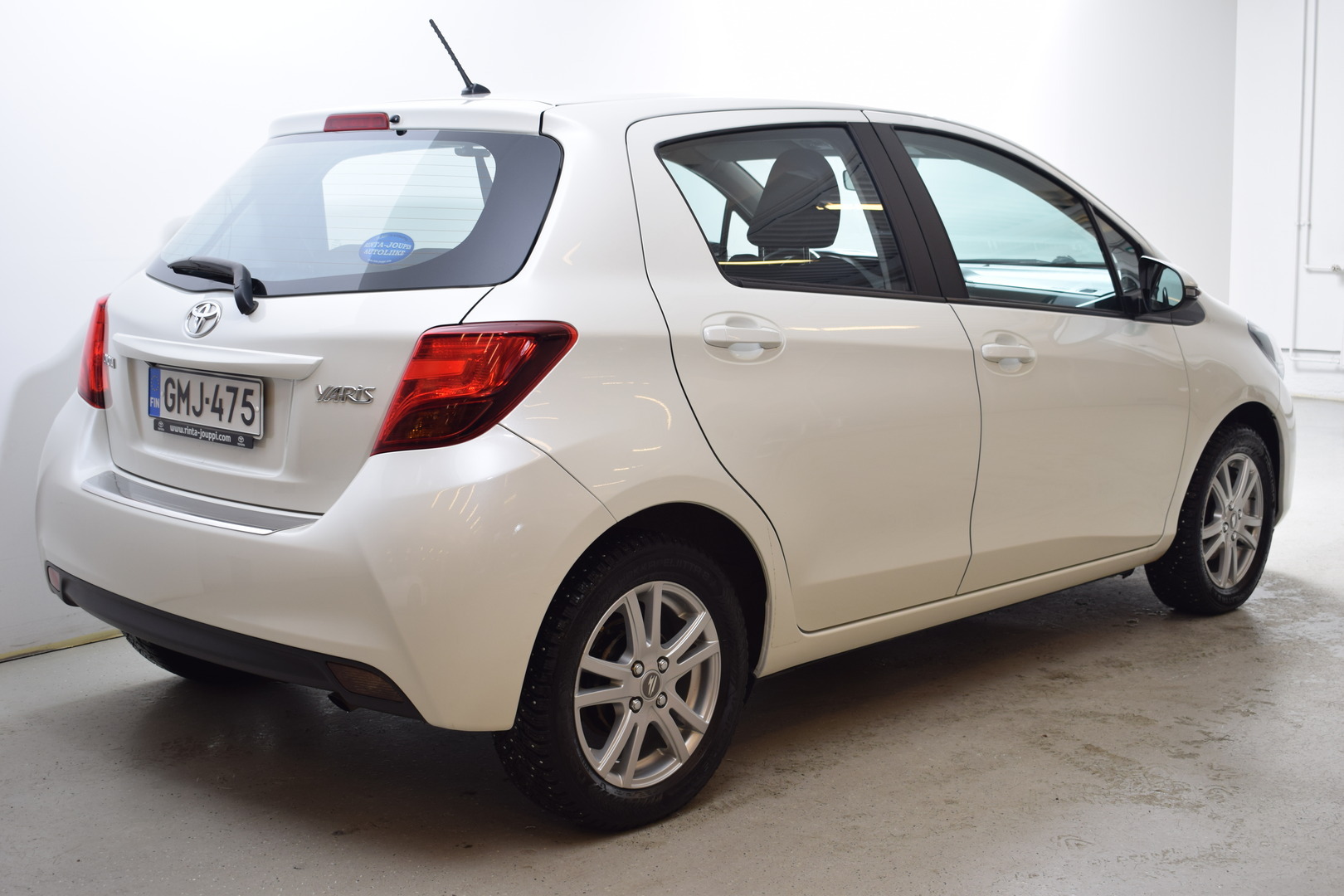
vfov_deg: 29.9
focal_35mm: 45
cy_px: 448
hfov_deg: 43.6
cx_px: 672
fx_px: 1680
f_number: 5
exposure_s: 1/100
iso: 200
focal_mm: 30
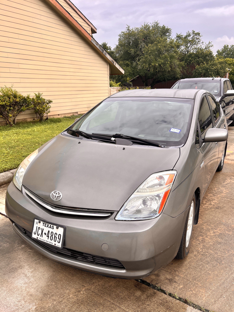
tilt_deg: -15.7
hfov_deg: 53.1
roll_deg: +1.4
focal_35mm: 26
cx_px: 117
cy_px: 156
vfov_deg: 67.3
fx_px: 234
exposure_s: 1/2353
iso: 50
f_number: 1.5
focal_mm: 5.7
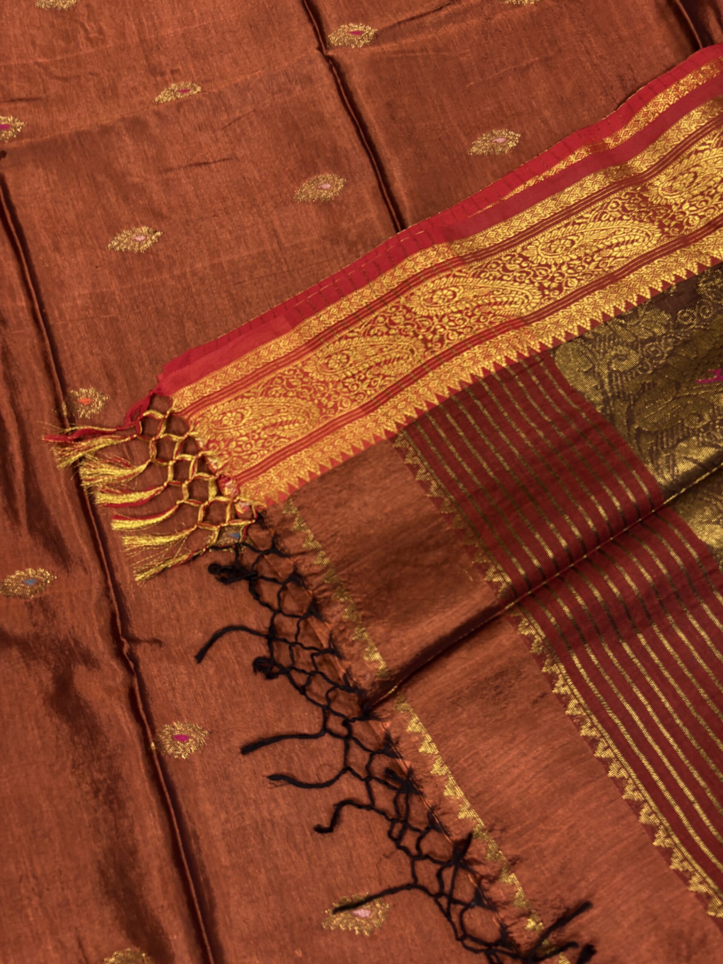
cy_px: 482
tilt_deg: -74.6
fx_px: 724
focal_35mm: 26
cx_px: 362
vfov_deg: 67.3
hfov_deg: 53.1
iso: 64
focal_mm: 5.96
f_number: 1.6
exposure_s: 1/100
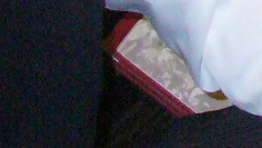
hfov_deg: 7.0
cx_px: 795
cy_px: -418
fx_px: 1897
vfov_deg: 4.2
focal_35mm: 273
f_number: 2.8
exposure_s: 1/60
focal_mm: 6.1
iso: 400
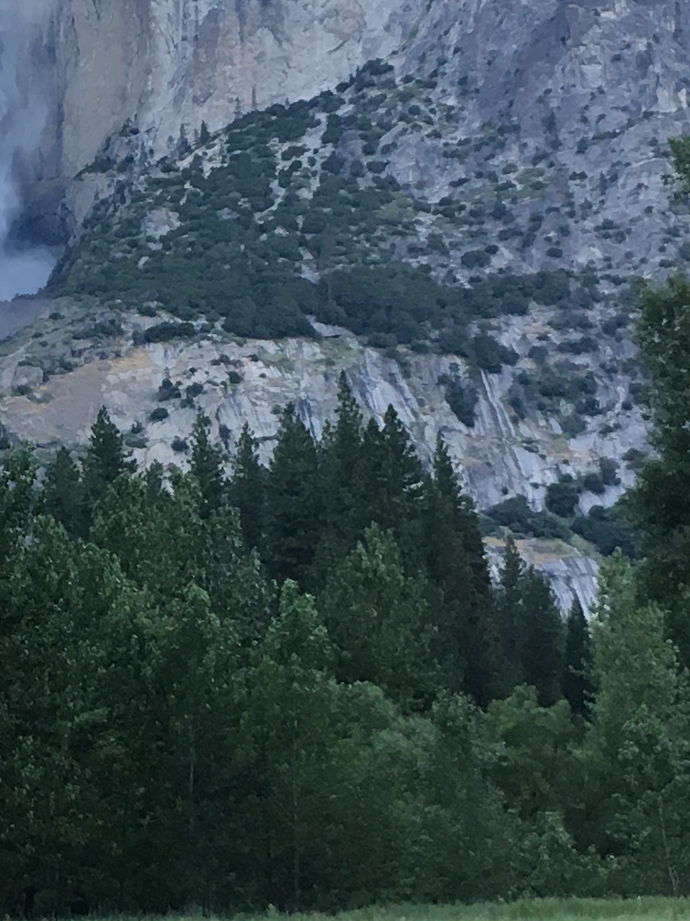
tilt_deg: +7.8
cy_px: 504
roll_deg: +2.0
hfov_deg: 13.4
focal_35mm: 108
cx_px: -77
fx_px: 2871
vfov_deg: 18.2
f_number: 2.2
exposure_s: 1/30
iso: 25
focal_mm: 4.15
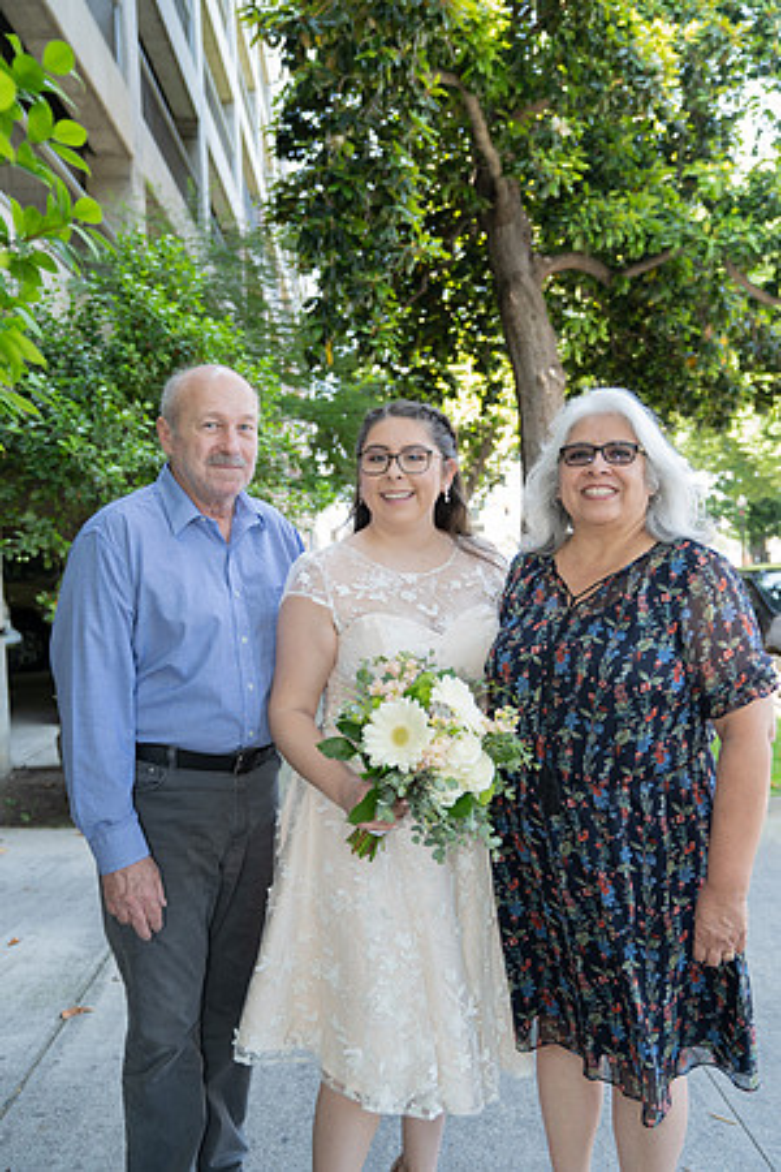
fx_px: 944
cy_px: 586
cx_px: 390
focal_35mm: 29
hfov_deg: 45.0
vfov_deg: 63.7
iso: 640
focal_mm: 29
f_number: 3.2
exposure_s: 1/250
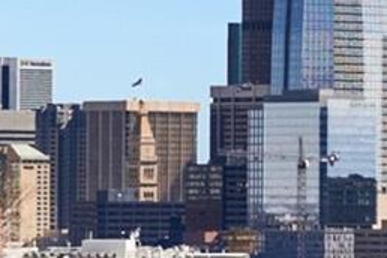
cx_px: 633
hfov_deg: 4.4
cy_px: 52
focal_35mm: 466
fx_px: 5009
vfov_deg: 2.9
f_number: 1.8
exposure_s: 1/2000
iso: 100
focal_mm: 50
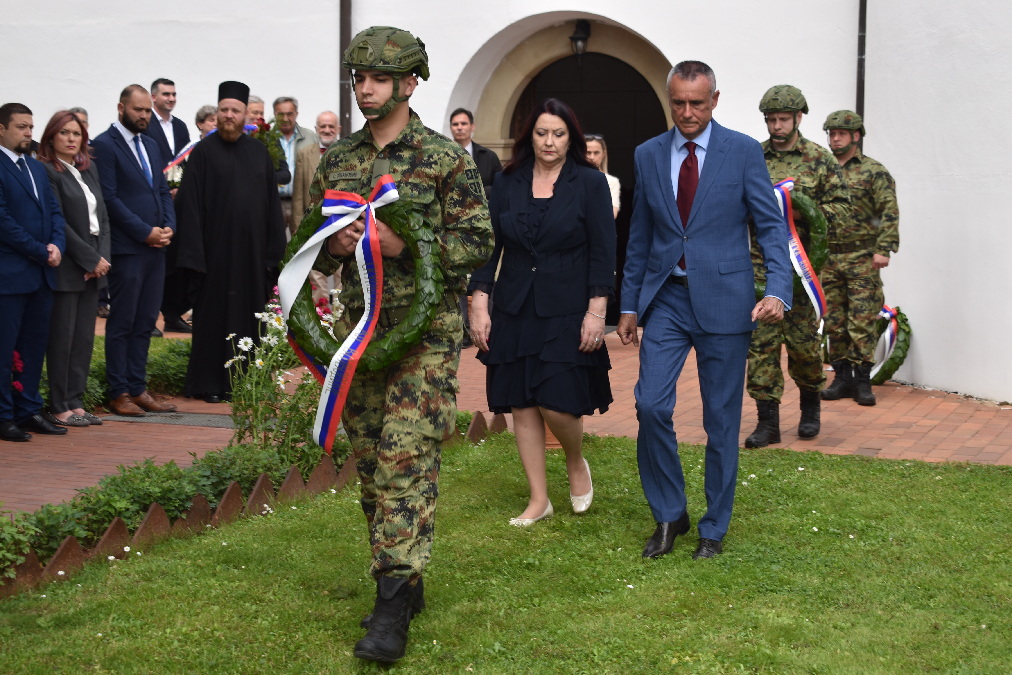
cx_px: 506
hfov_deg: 29.9
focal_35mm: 68
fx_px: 1898
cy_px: 338
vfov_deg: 20.2
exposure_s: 1/160
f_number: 6.3
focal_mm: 45
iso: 100
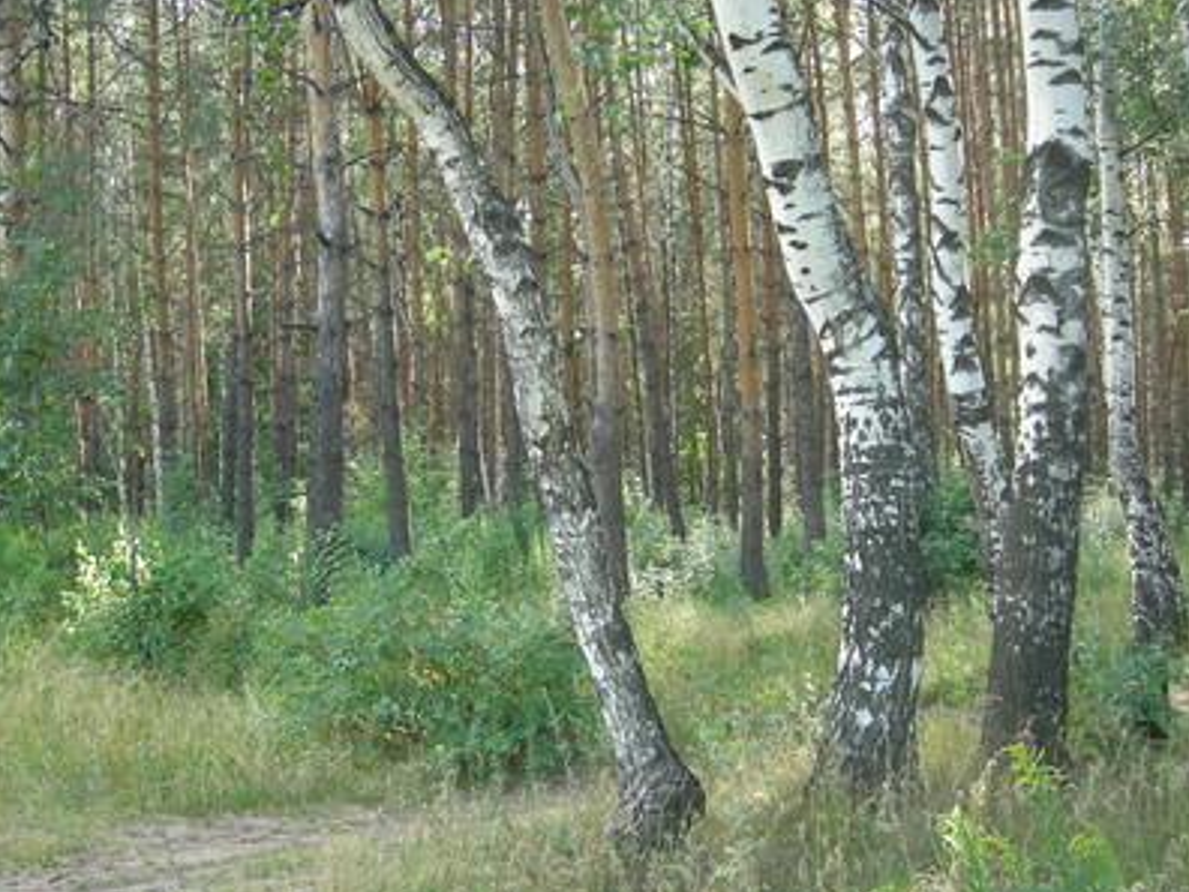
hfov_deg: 38.1
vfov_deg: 28.9
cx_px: 676
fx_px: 1717
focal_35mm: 50
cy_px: 305
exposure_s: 1/55
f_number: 2.7
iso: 64
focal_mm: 7.5
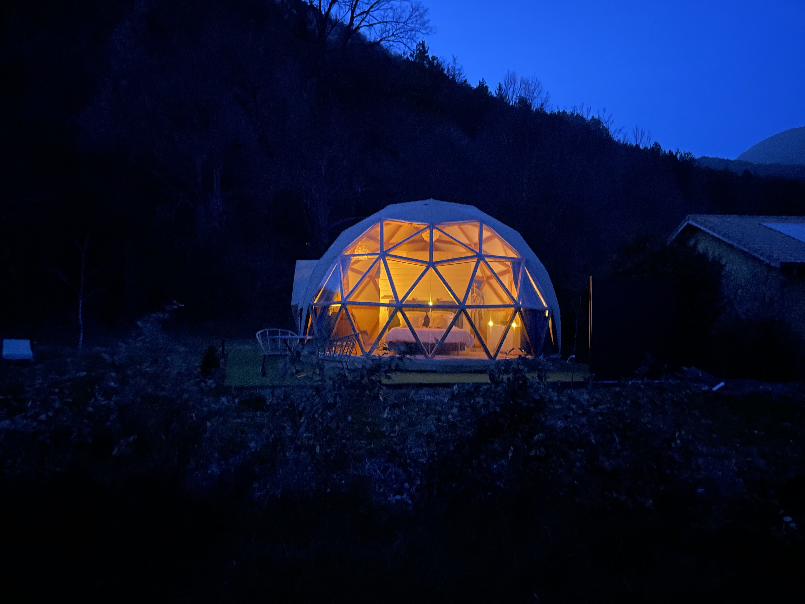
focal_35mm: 26
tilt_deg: +1.2
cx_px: 402
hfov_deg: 67.3
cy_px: 302
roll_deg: -0.5
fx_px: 605
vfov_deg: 53.1
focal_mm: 4.2
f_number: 1.6
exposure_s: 1/2
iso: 640
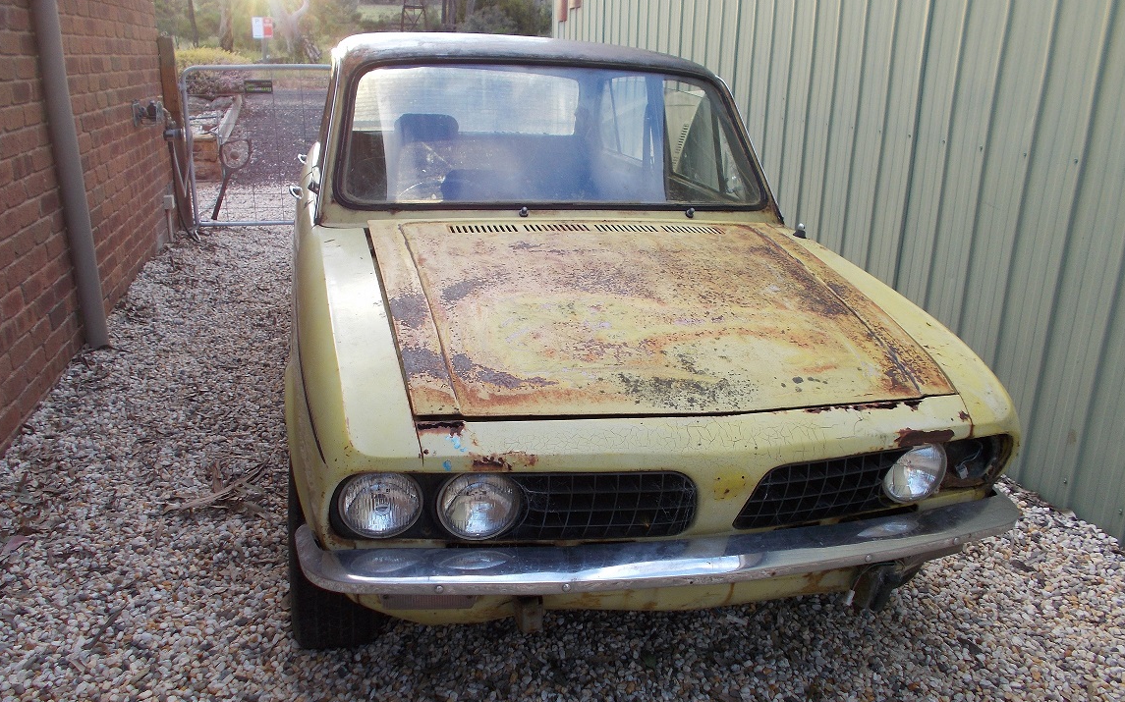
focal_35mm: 32
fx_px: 981
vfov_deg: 39.4
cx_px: 561
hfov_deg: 59.7
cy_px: 361
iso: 80
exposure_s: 1/50
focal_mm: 5.3
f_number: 3.4
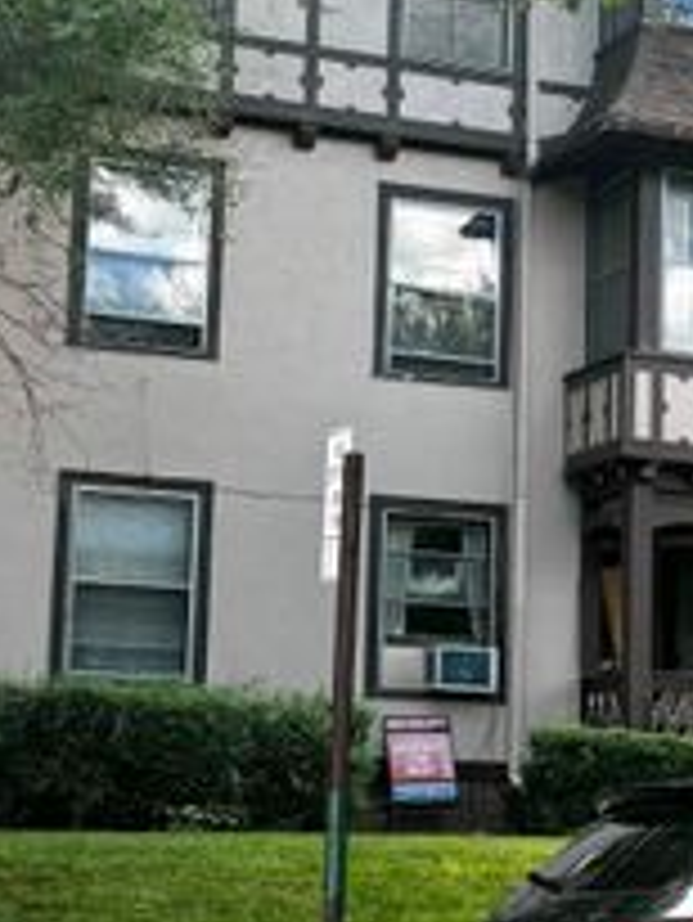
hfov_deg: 18.9
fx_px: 2080
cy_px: 515
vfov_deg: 25.0
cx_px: 432
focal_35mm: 78
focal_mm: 6.76
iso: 80
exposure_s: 1/572
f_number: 1.78
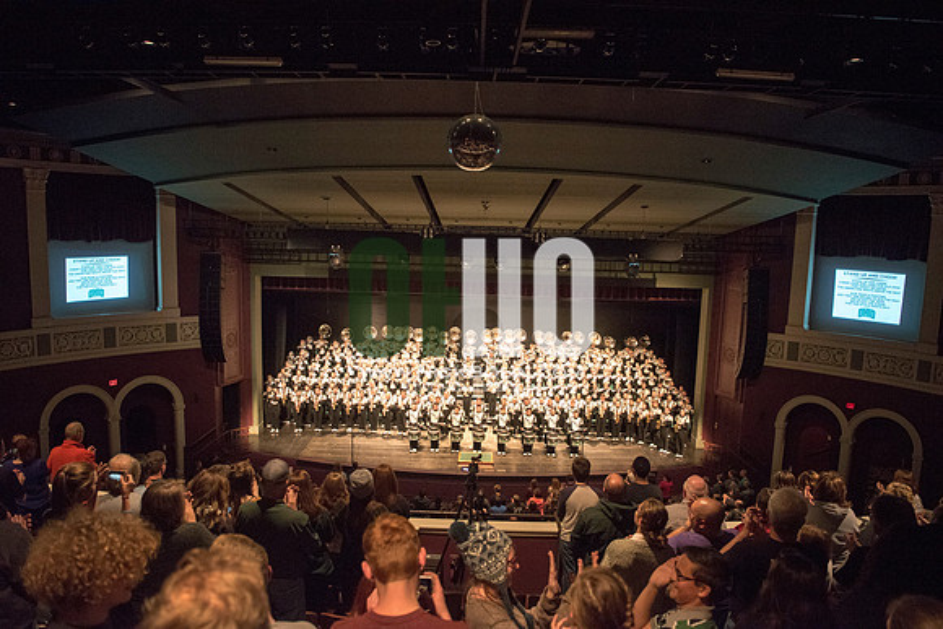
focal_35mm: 24
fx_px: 629
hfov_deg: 73.7
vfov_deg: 53.2
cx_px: 472
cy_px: 314
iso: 4000
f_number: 2.8
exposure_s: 1/320
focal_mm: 24
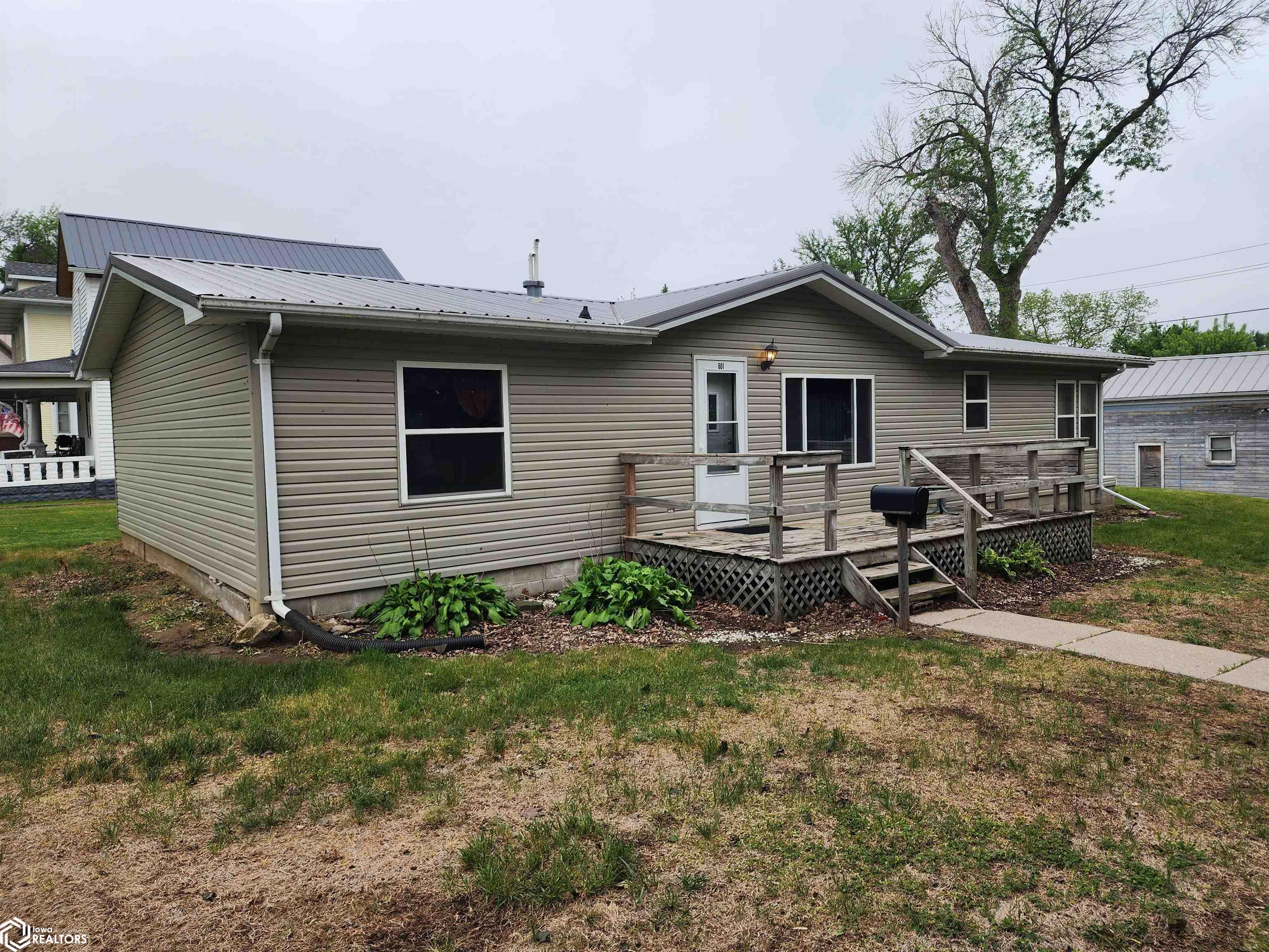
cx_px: 634
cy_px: 476
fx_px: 843
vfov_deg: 58.9
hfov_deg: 73.9
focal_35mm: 23
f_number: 1.8
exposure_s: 1/541
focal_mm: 6.4
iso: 12
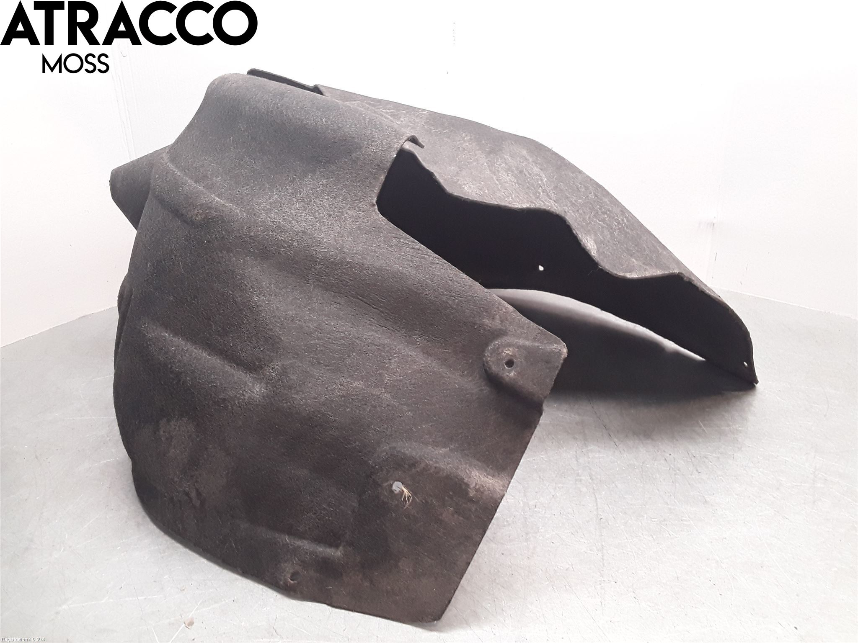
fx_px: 694
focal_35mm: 28
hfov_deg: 63.4
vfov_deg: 49.7
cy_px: 322
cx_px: 429
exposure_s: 1/50
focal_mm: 2.91
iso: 80
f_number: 1.9
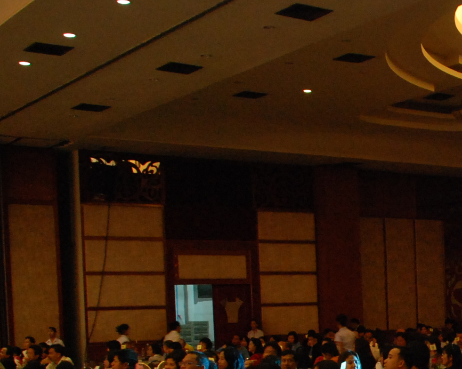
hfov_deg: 23.0
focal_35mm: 75
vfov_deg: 19.9
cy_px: 349
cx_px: 573
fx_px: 1025
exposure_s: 1/15
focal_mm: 18
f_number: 3.5
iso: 1000
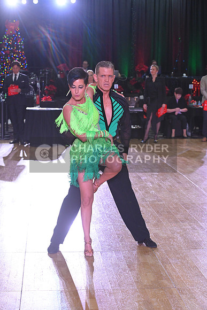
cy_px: 155
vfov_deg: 24.8
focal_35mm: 82
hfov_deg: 16.7
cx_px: 104
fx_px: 707
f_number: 6.3
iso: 3200
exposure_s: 1/400
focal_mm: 82
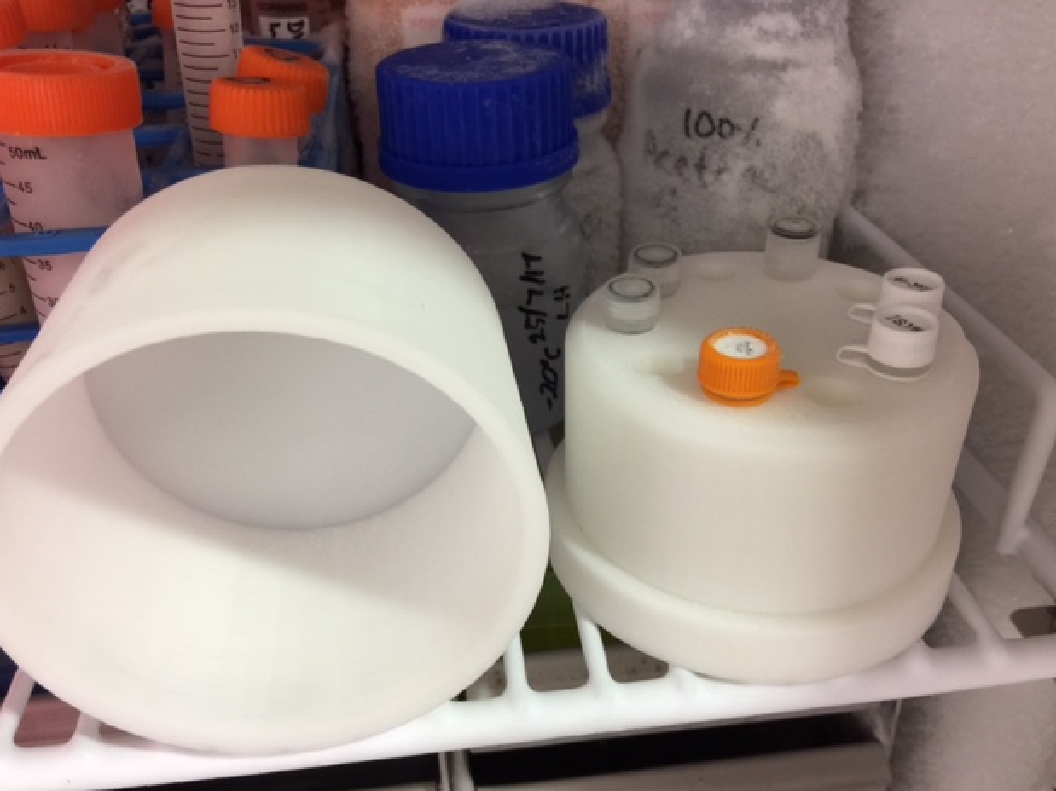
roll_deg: +0.6
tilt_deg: -32.3
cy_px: 407
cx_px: 525
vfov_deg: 46.8
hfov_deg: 60.0
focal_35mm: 30
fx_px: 915
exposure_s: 1/17
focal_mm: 4.15
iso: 50
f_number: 2.2
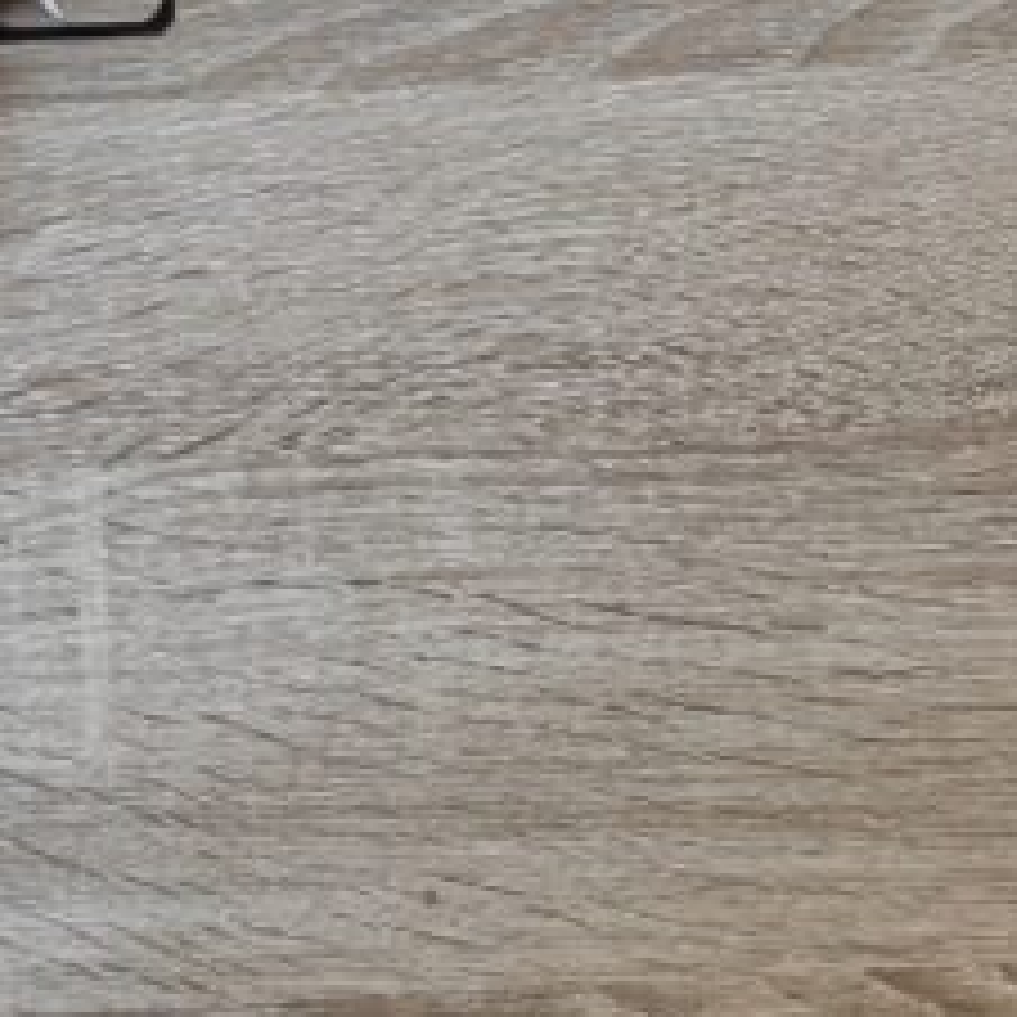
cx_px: 252
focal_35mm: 72
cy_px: -27
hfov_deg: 23.7
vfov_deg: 22.9
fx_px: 2393
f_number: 1.65
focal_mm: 6.19
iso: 1250
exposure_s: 1/50
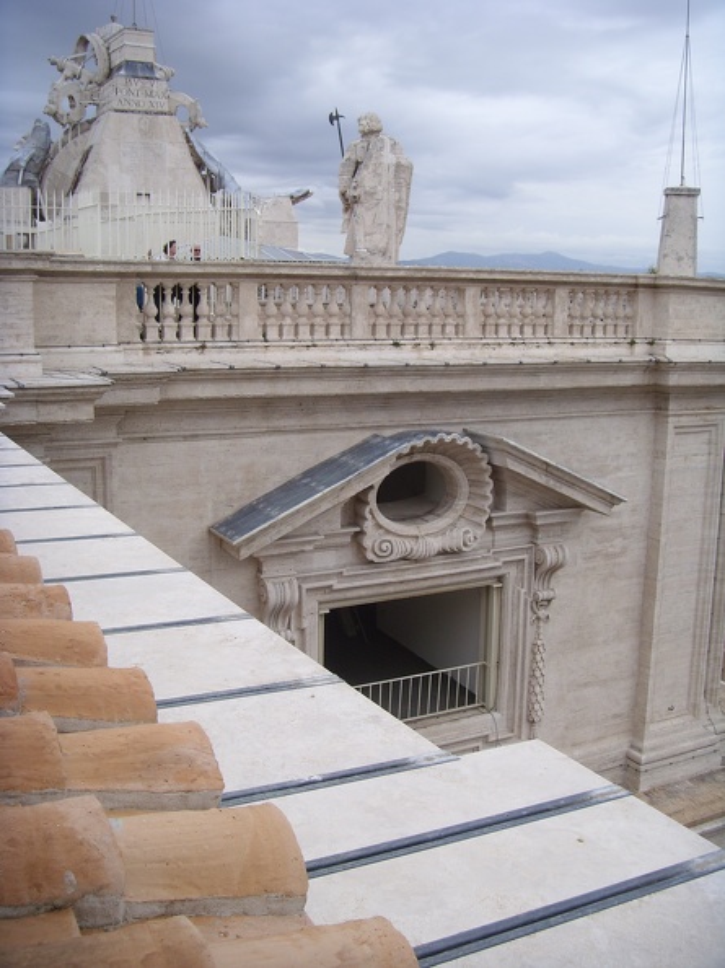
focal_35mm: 31
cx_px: 362
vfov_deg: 58.4
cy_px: 484
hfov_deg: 45.4
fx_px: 866
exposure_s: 1/337
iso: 50
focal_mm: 6.3
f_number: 3.5
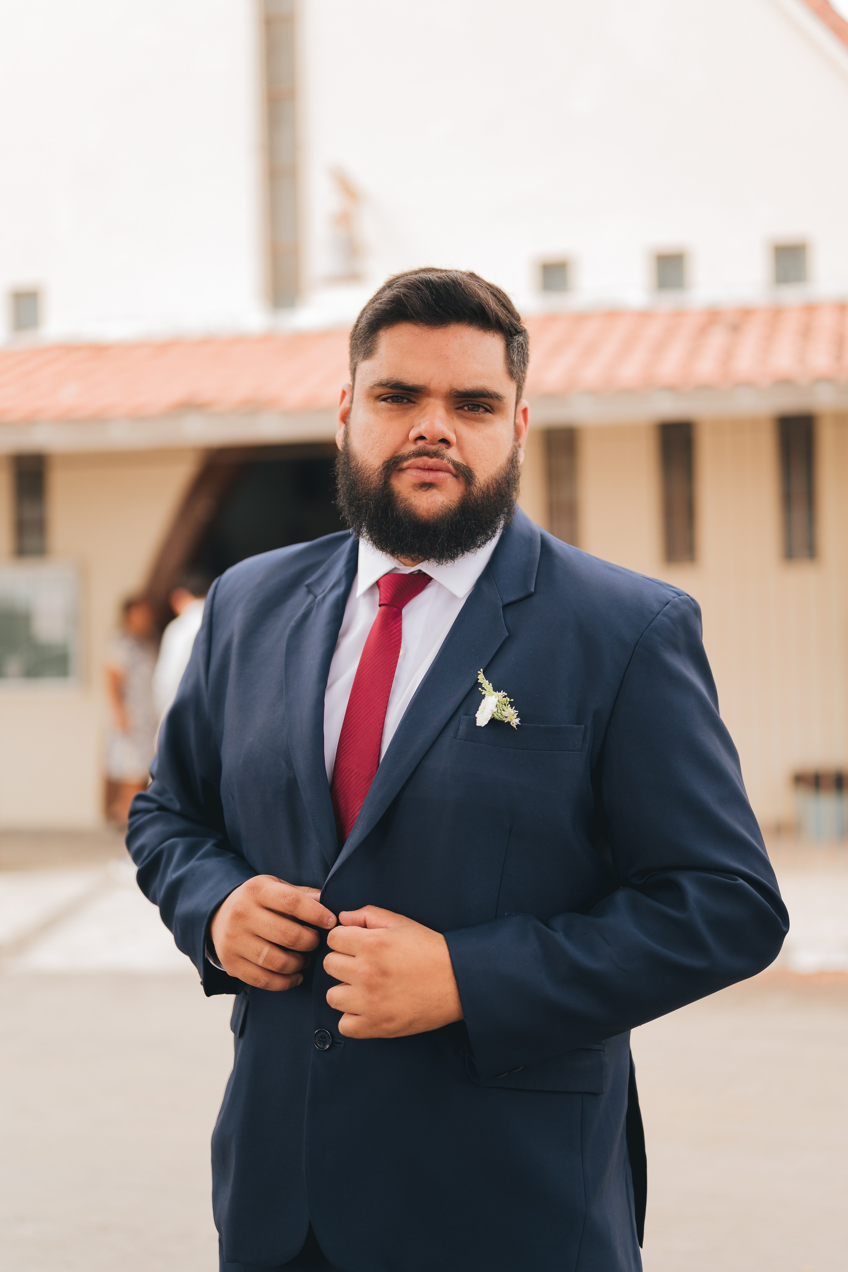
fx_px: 1767
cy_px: 636
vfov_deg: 39.6
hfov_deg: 27.0
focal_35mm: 50
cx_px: 424
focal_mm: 50
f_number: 1.8
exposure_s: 1/1250
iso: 160
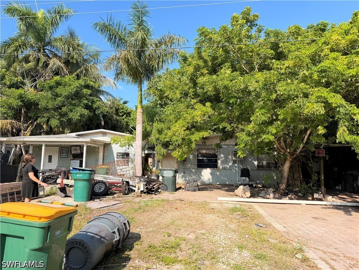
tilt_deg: +5.7
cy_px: 135
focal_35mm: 24
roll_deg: -0.7
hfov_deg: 71.6
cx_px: 180
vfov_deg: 56.8
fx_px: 249
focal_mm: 6.76
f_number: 1.78
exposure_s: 1/3021
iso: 80
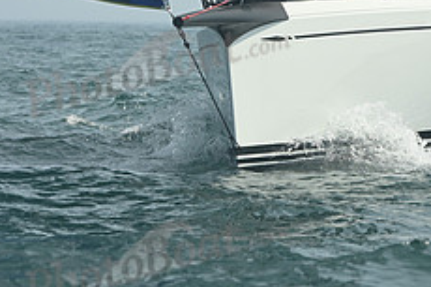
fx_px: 5132
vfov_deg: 3.2
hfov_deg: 4.8
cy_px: -55
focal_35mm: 429
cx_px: 388
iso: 320
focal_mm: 170
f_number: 7.1
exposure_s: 1/1250
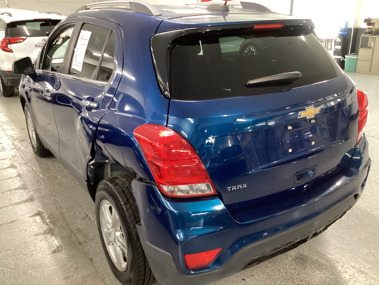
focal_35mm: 31
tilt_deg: -22.1
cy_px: 142
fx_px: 339
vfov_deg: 45.4
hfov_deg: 58.4
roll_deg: +0.2
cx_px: 190
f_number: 2.4
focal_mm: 3.3
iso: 400
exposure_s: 1/30
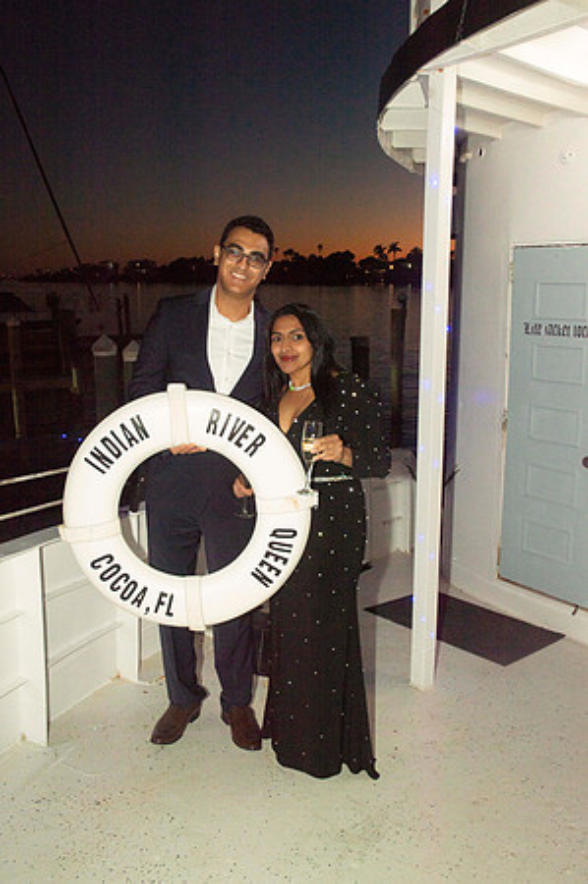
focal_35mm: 27
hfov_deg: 47.8
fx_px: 663
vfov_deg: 67.4
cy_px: 442
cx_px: 294
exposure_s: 1/60
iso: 400
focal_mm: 18
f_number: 8
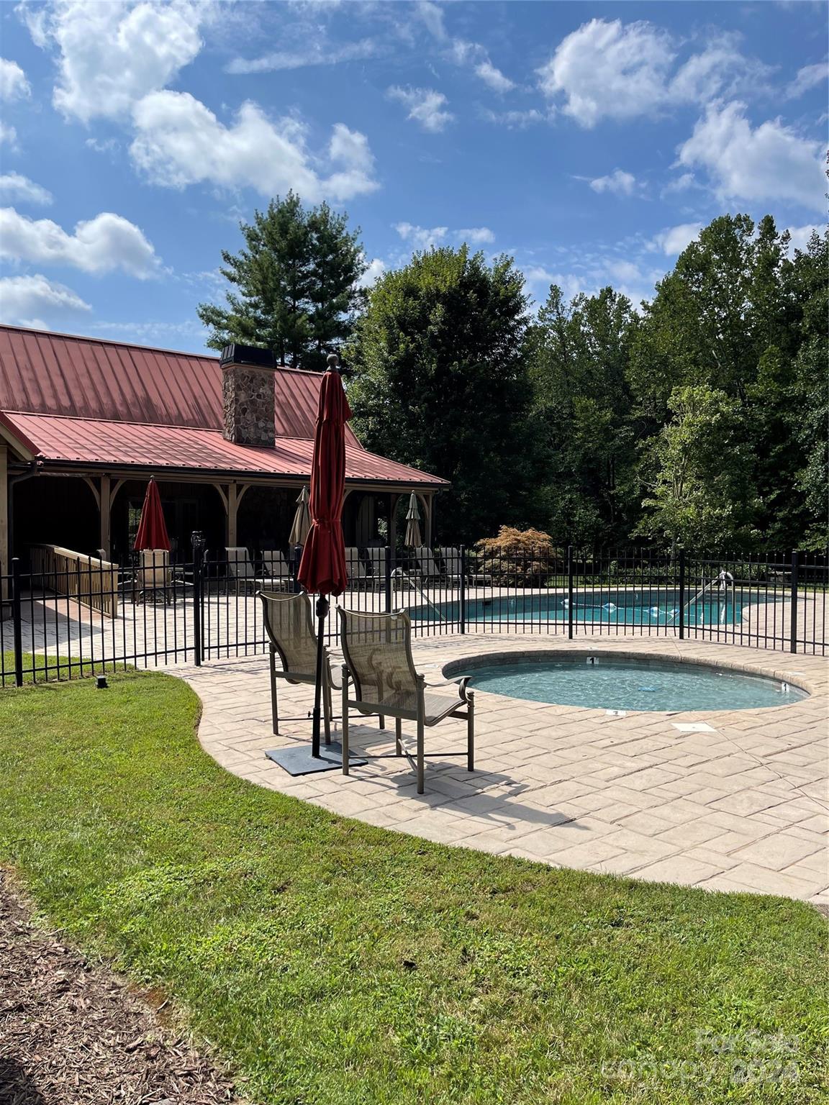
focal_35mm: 25
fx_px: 798
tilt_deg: -2.2
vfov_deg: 69.4
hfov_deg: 54.9
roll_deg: +0.1
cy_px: 552
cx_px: 414
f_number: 1.6
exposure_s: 1/4348
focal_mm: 5.1
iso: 32
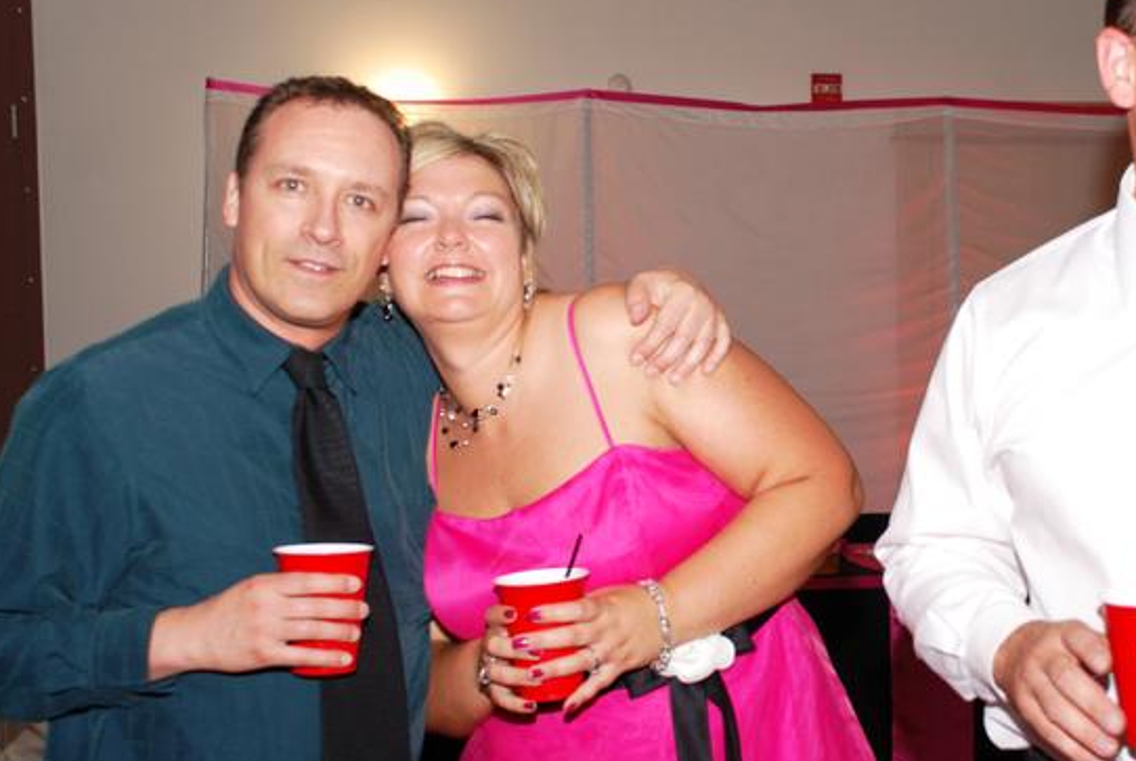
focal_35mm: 62
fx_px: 1959
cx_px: 725
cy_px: 396
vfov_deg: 22.0
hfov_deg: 32.2
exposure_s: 1/30
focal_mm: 28
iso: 200
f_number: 4
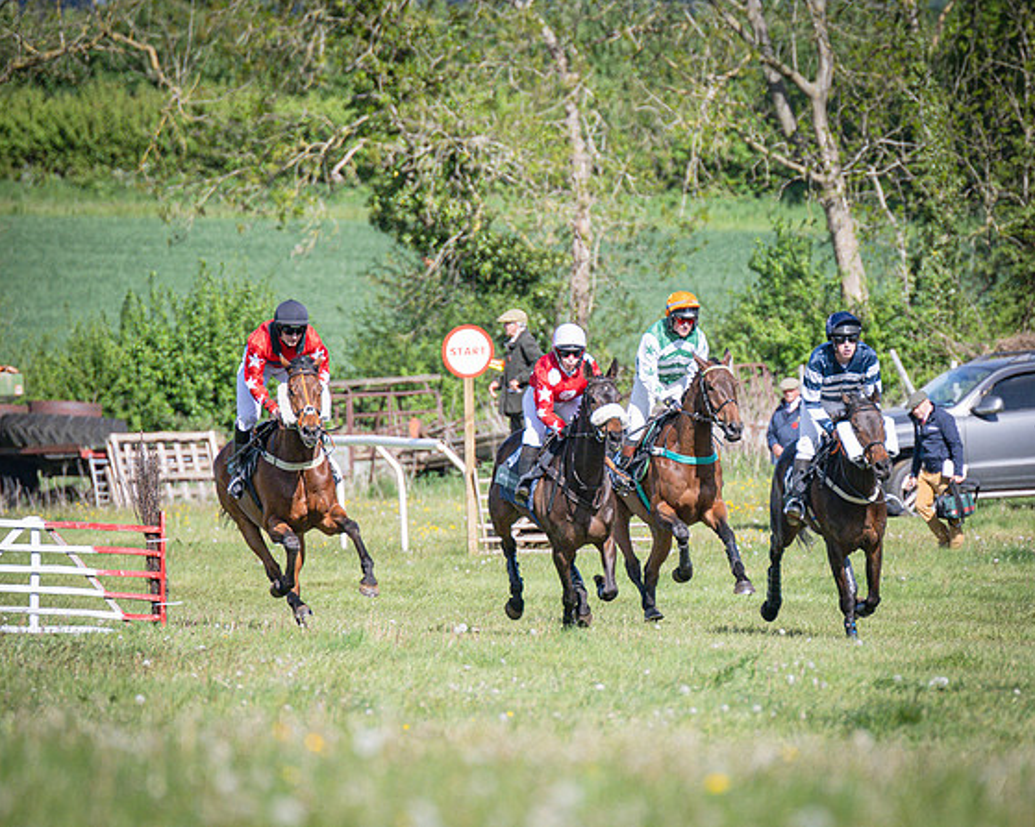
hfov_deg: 3.4
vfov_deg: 2.7
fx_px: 17488
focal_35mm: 571
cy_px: 391
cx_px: 668
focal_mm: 280
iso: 400
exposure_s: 1/3200
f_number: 4
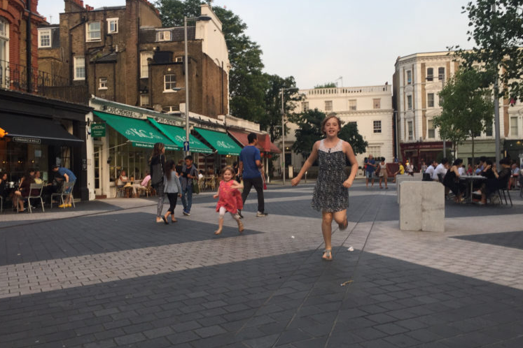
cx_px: 258
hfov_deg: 60.3
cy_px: 159
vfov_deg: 42.3
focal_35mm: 31
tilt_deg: +0.2
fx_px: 450
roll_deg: +0.5
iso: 50
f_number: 2.2
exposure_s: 1/100
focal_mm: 4.15
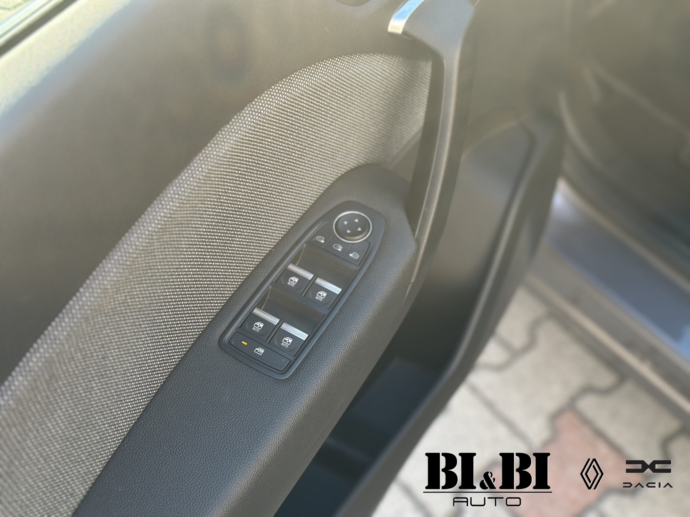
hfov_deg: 39.7
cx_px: 345
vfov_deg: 30.3
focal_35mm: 48
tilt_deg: -54.4
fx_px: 957
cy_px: 258
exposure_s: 1/204
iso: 80
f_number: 1.78
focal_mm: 6.86
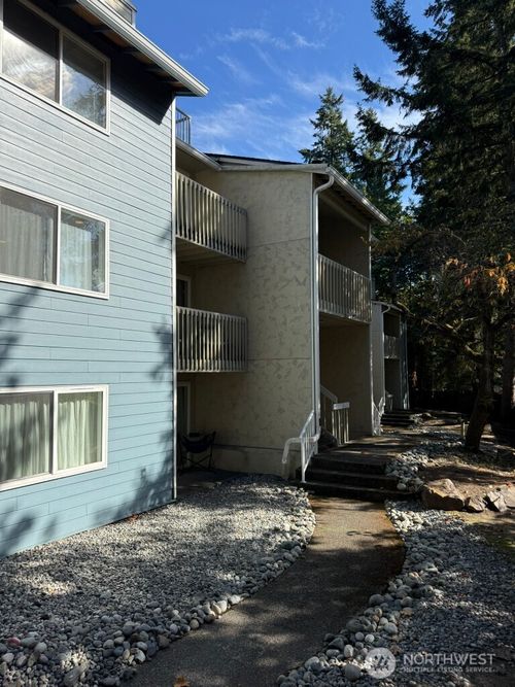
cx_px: 258
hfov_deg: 56.8
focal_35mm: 24
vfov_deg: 71.6
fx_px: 476
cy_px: 344
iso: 80
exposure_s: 1/2611
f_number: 1.78
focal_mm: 6.76
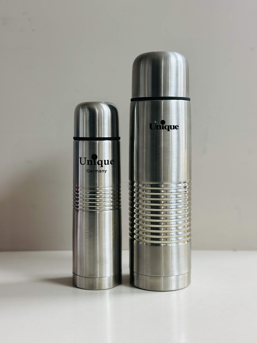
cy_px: 172
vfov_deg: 39.7
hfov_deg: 30.3
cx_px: 128
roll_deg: -0.5
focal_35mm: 48
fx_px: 475
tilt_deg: -4.3
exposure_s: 1/100
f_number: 1.78
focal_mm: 6.86
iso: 160
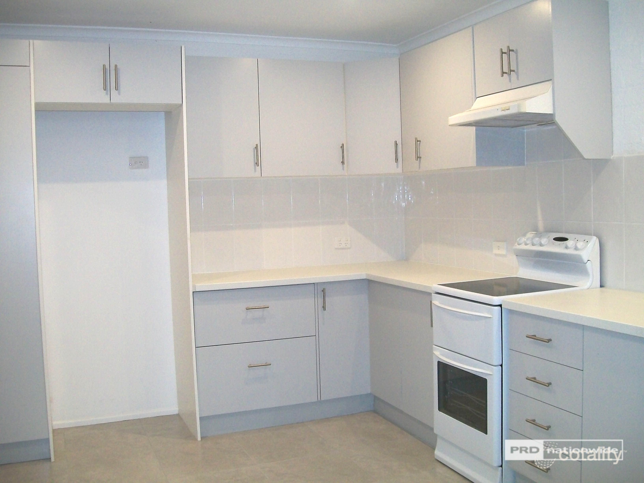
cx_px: 322
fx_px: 670
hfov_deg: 51.4
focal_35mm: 36
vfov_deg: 39.7
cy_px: 242
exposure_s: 1/30
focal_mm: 6
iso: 160
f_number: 2.7
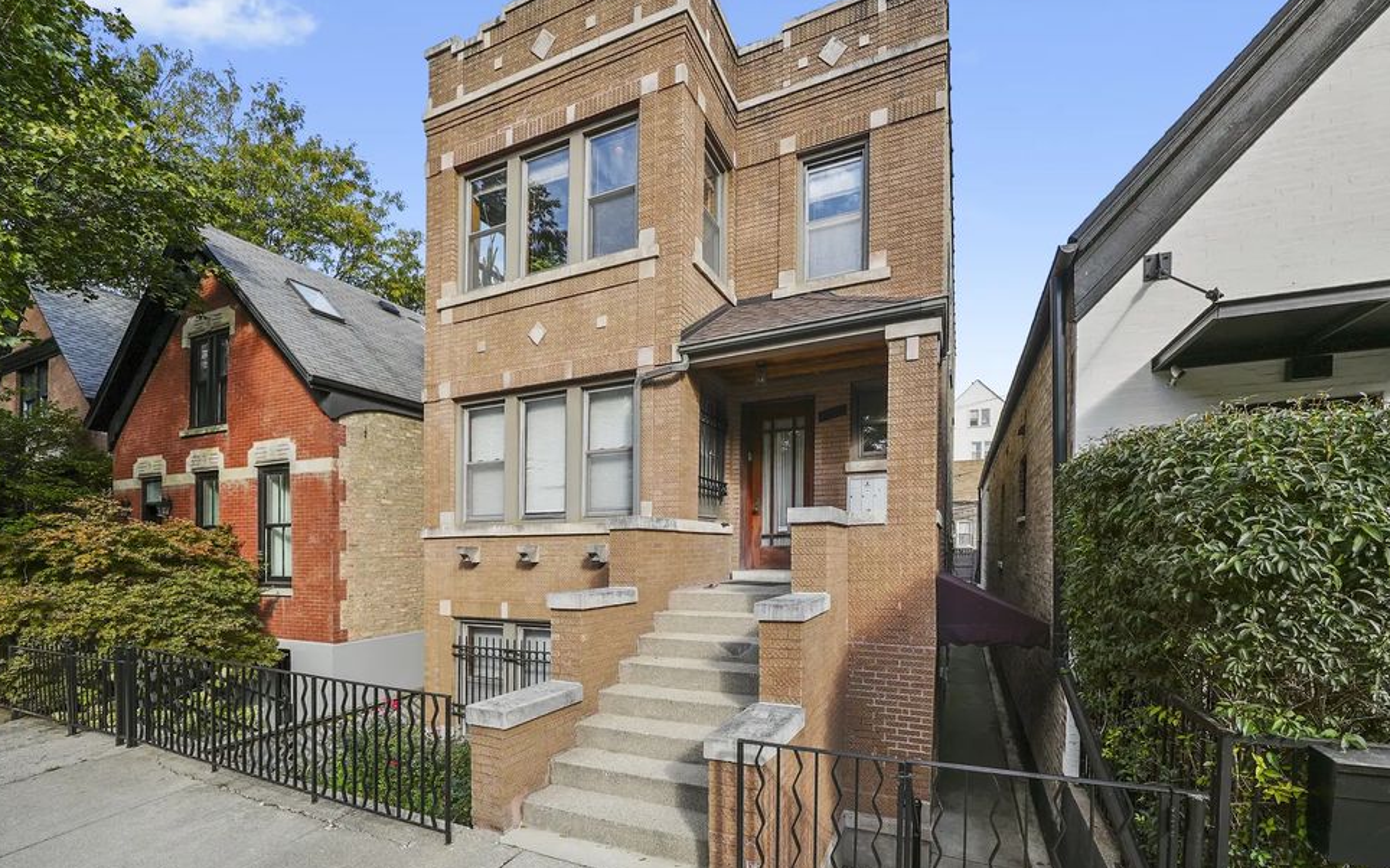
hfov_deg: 109.3
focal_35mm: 13
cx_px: 721
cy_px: 424
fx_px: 492
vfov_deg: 82.8
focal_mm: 12
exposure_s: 1/100
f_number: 7.1
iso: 80
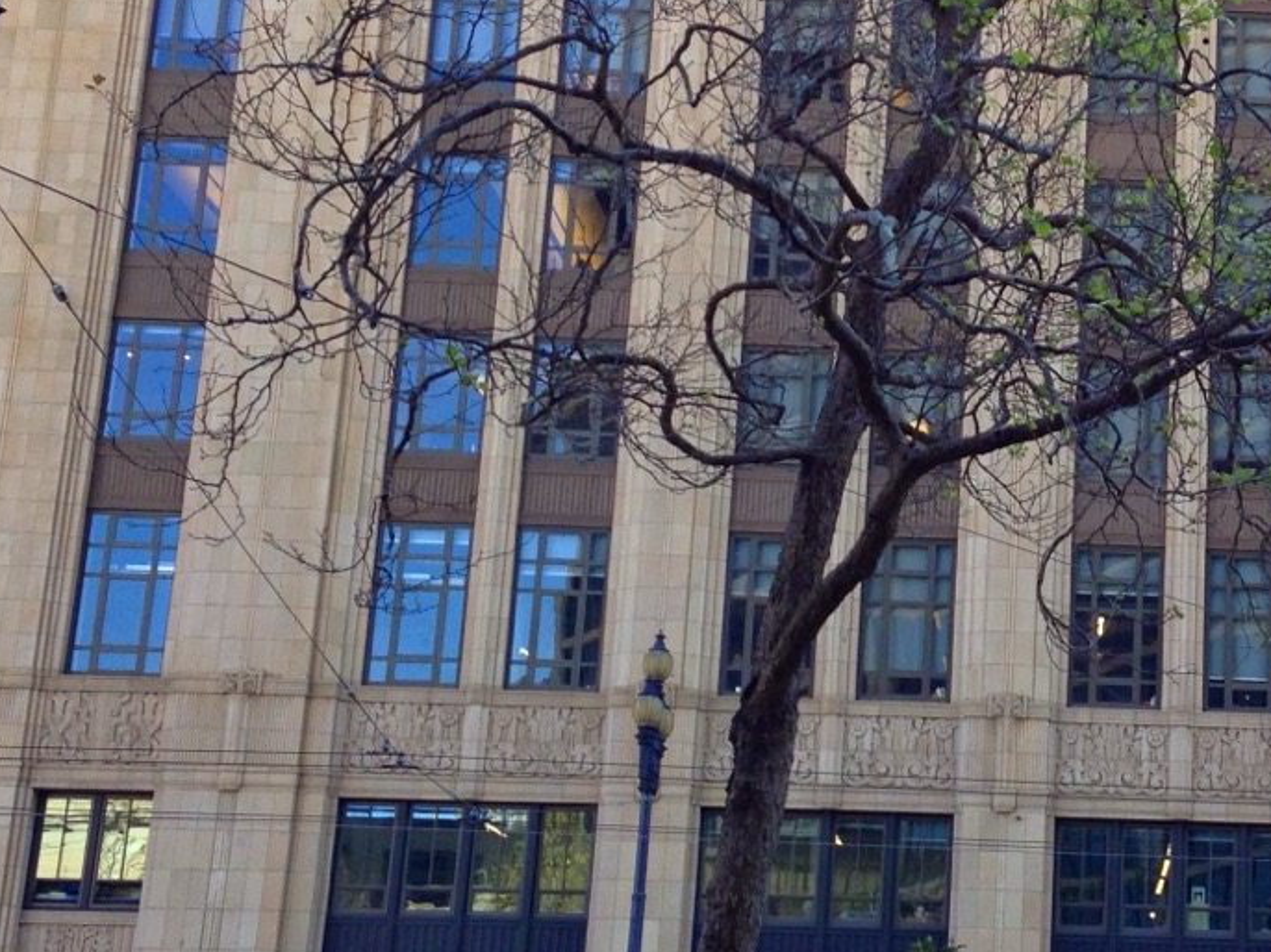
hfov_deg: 24.4
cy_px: 478
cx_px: 1210
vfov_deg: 19.1
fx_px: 2826
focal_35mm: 77
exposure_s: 1/170
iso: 50
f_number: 2.4
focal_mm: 4.12
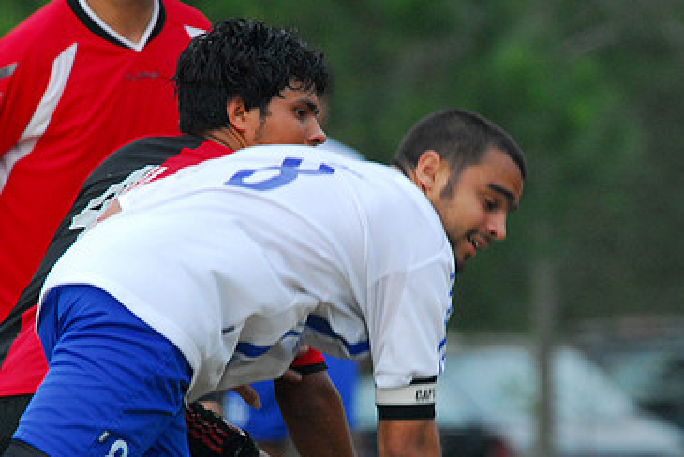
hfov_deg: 2.5
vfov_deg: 1.7
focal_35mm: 811
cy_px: 333
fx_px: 15421
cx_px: 334
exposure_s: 1/320
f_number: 7.1
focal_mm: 340
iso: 800
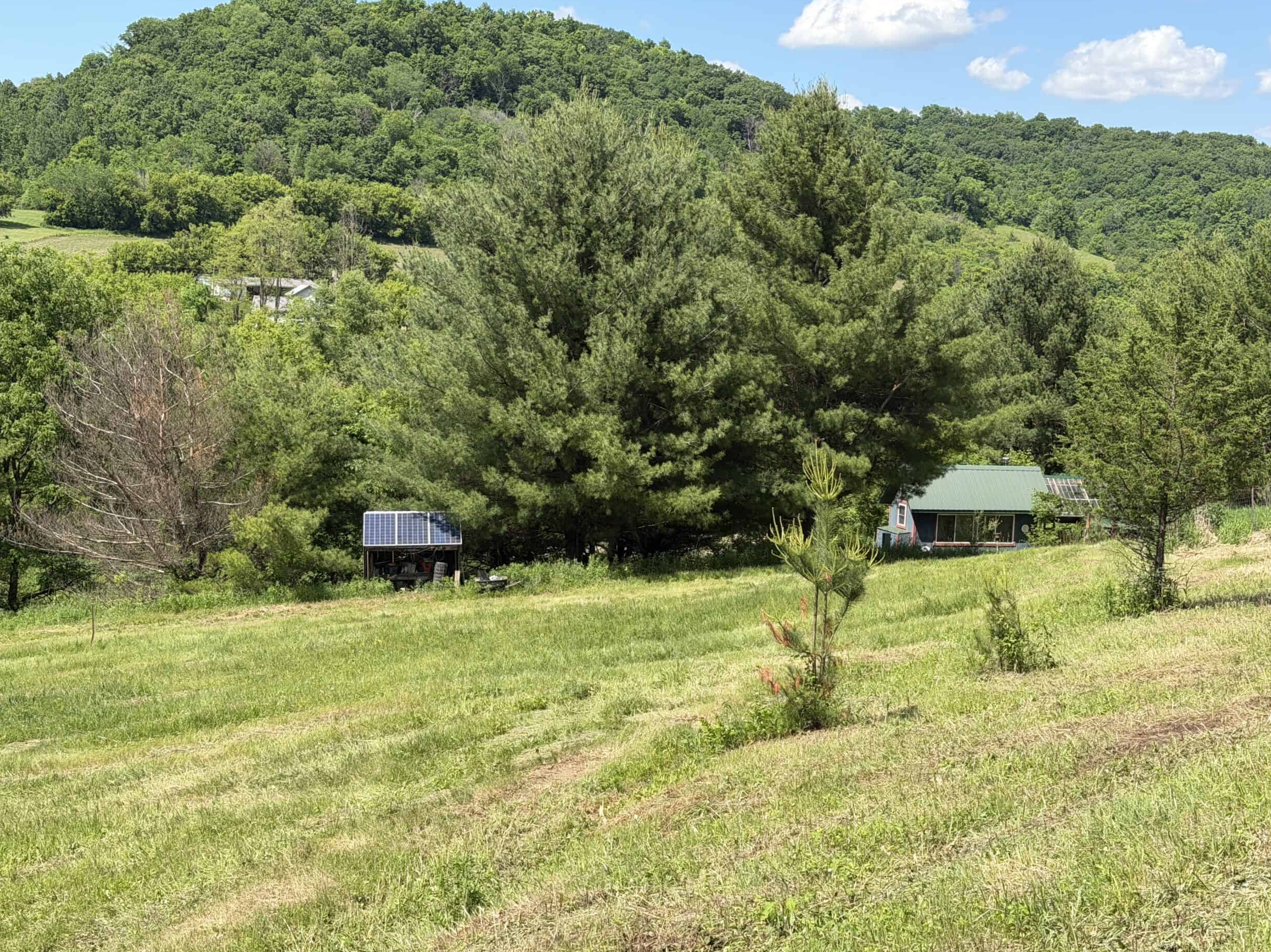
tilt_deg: -7.6
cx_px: 643
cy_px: 485
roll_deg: -2.6
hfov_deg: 38.2
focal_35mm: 50
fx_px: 1836
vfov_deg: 29.1
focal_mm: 6.76
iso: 64
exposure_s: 1/2494
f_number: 1.78
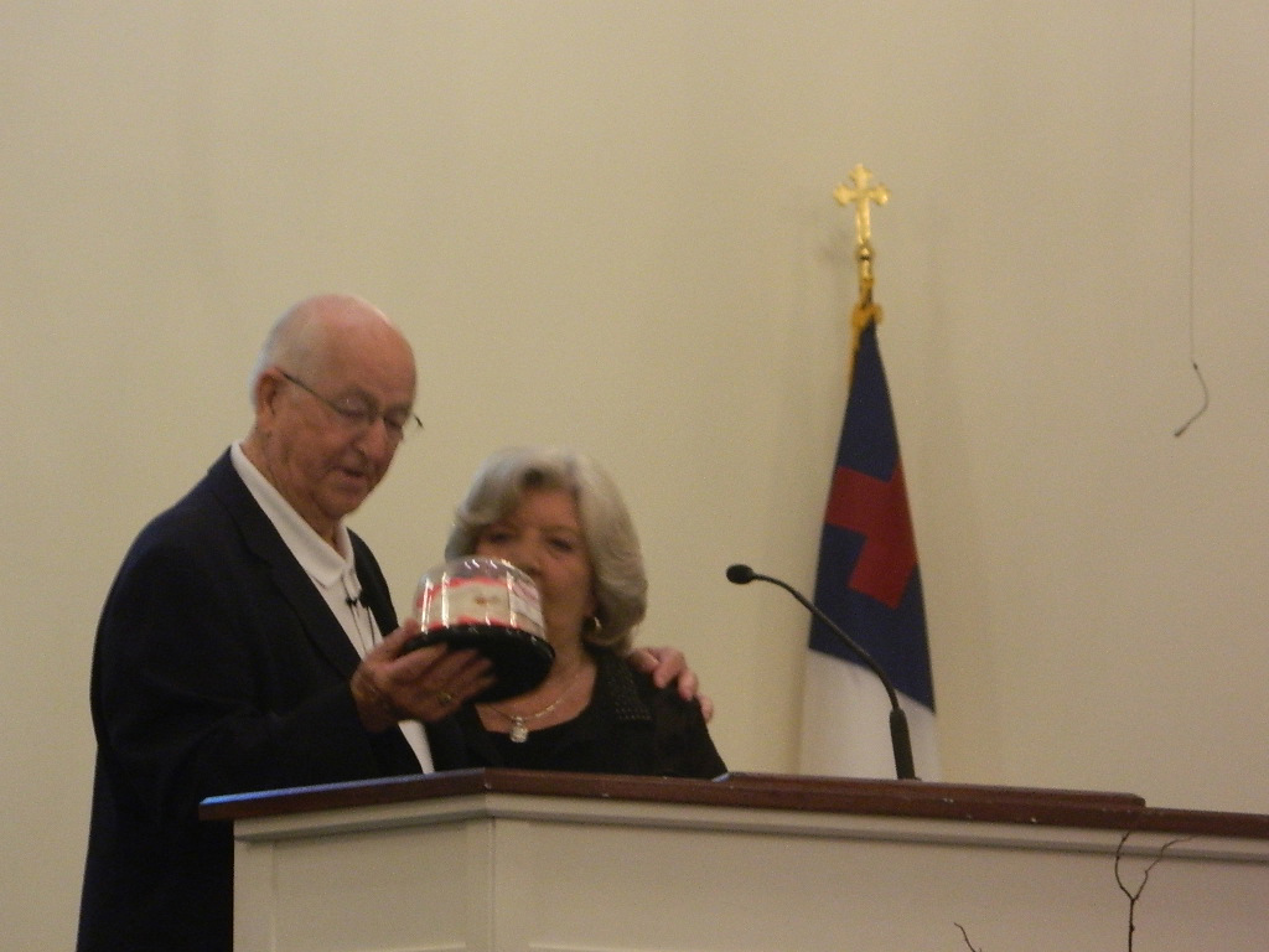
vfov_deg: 5.3
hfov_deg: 7.1
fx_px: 10191
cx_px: 634
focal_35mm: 278
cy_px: 476
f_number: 5.6
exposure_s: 1/13
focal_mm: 50
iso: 400
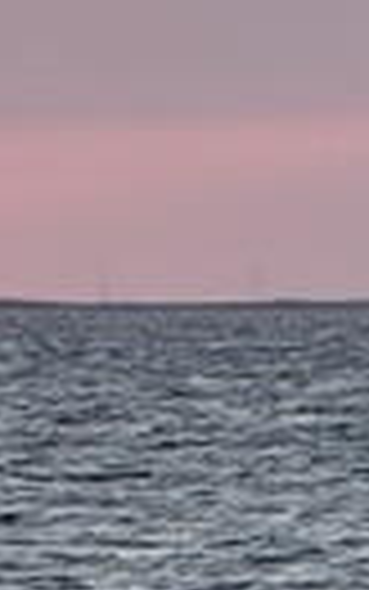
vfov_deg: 1.8
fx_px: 18660
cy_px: 788
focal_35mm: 1161
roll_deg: +0.1
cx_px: -374
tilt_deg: -1.0
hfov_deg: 1.1
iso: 64
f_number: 2.8
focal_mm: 15.66
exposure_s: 1/156
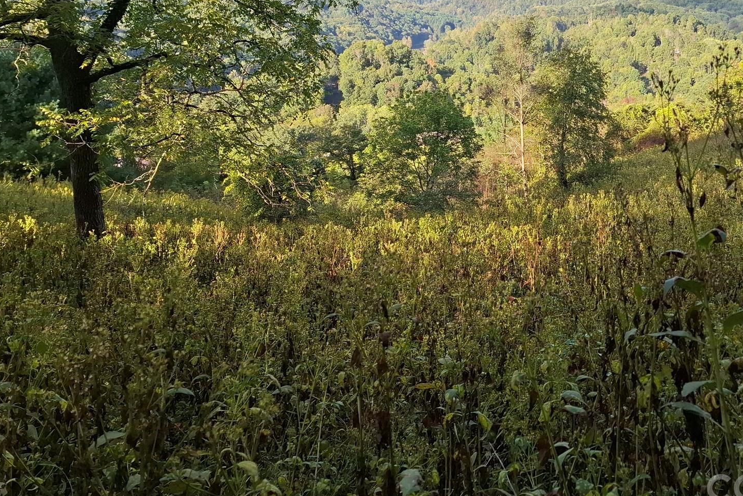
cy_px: 131
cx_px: 489
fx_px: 702
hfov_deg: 54.8
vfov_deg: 38.0
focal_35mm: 34
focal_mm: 5.54
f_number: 1.8
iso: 50
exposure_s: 1/776
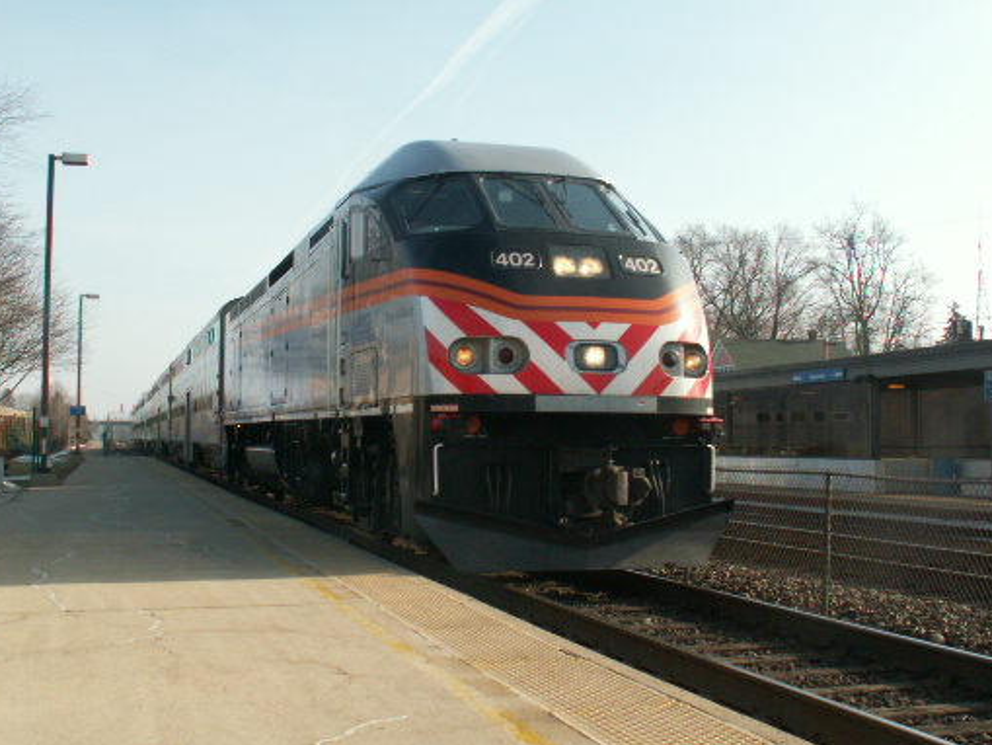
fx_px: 1261
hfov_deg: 42.9
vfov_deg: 32.9
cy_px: 357
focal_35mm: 44
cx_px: 507
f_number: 5
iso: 64
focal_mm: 5.86
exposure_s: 1/250
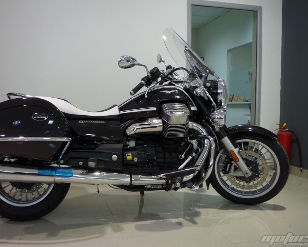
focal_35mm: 31
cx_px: 128
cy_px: 124
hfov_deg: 56.9
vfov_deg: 47.1
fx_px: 283
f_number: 3.5
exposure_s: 1/80
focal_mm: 18
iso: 800
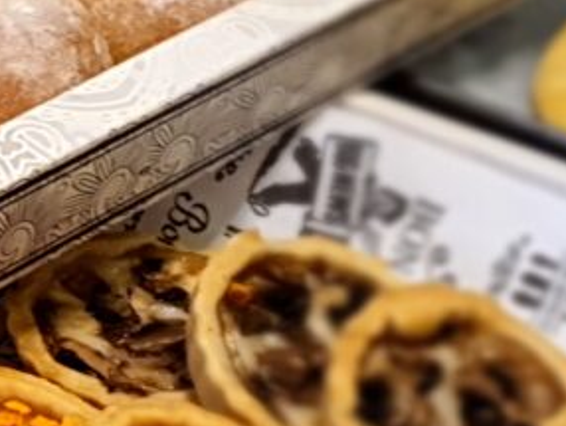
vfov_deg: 15.9
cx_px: -174
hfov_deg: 19.4
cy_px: 157
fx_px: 1522
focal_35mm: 93
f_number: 1.5
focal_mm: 4.3
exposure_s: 1/100
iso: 80
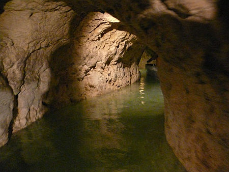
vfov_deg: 40.7
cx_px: 114
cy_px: 86
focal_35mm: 35
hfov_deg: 52.6
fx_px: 232
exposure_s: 1/10
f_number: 2.8
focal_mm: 7.4
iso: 800
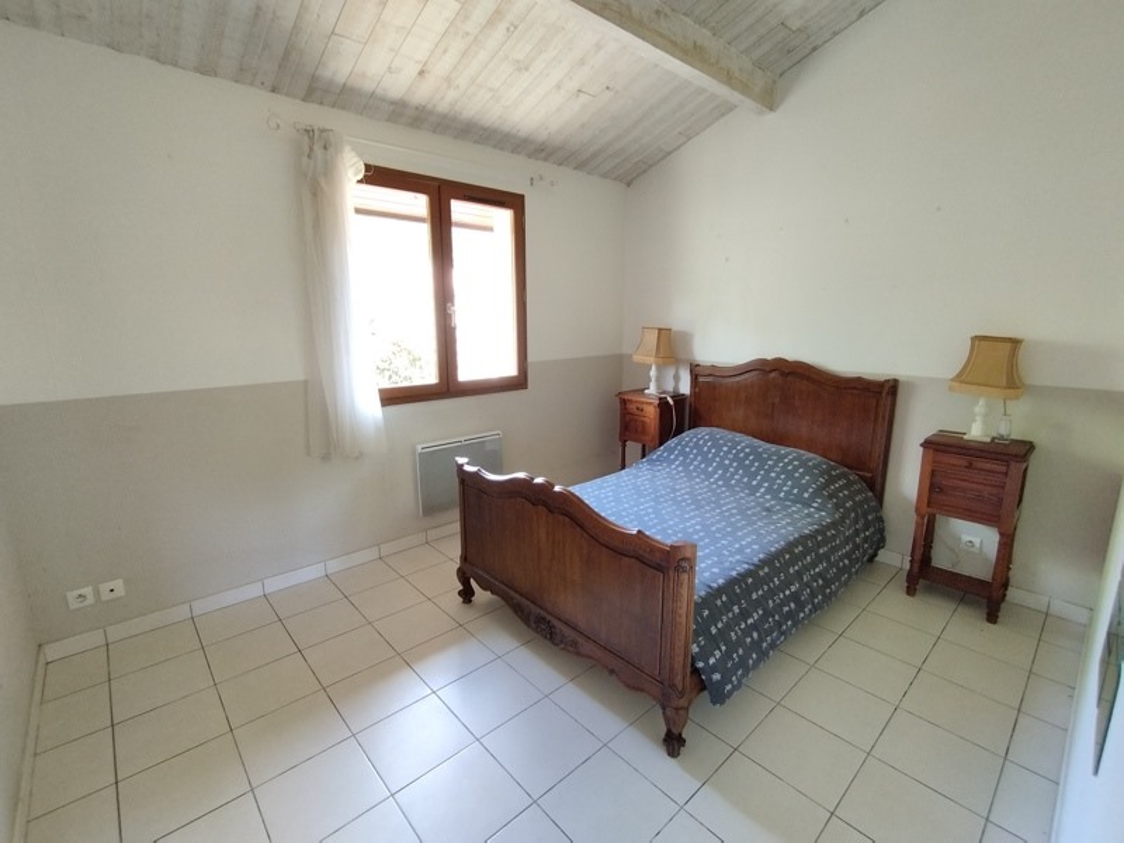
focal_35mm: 16
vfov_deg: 78.1
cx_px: 562
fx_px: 520
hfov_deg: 94.5
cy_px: 422
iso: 130
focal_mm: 1.65
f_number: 2.2
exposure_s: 1/20
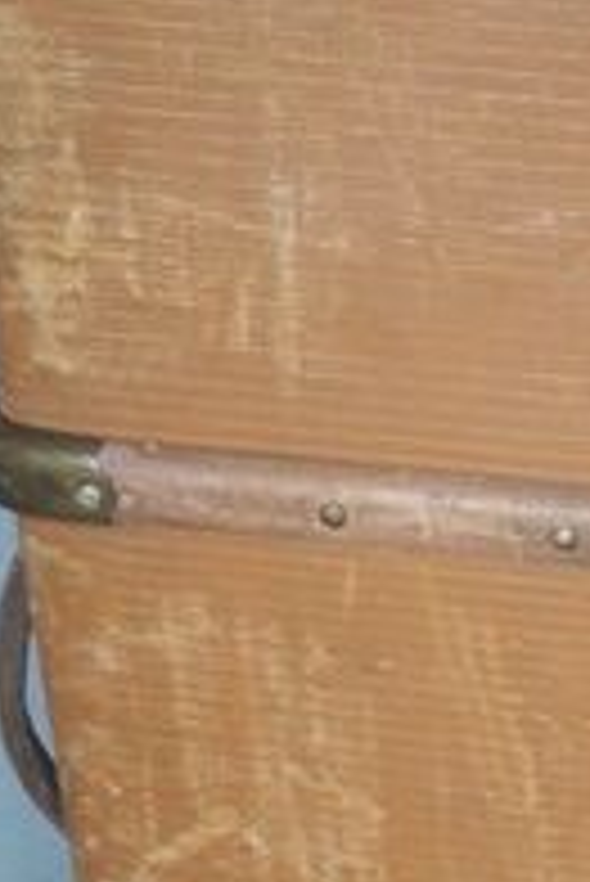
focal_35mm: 86
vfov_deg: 23.6
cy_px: 554
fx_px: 2110
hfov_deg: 15.1
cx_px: 779
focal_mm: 3.6
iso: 80
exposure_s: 1/100
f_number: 1.9
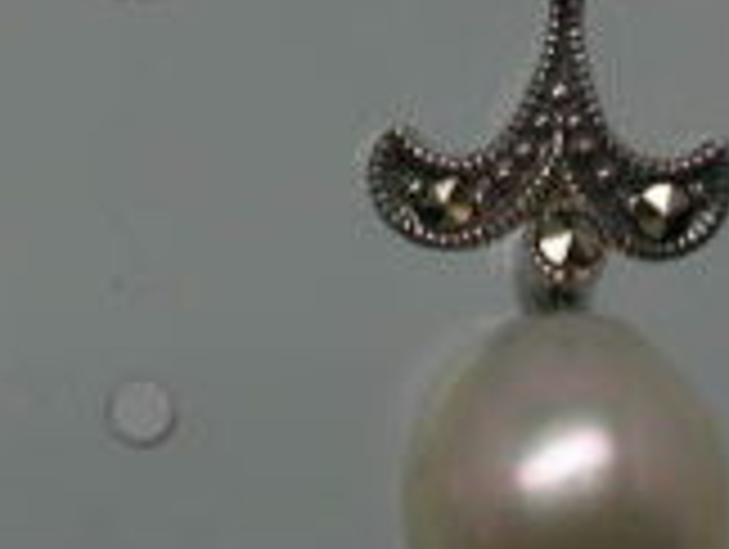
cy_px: -225
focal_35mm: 314
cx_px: 81
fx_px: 6623
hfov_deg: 6.3
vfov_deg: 4.7
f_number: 5.8
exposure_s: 1/71.2
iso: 100
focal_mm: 17.7
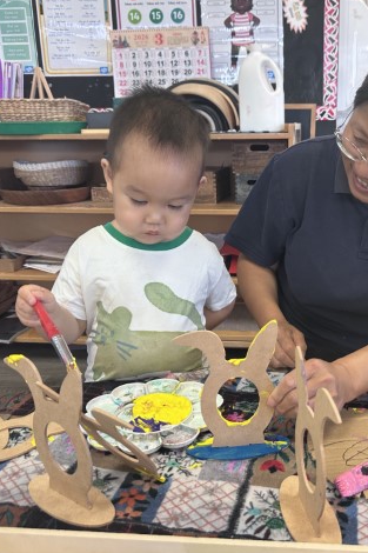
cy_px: 274
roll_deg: +1.1
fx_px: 522
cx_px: 274
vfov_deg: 55.8
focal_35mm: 34
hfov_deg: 37.9
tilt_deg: -16.3
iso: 200
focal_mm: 6.86
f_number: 1.78
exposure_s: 1/100
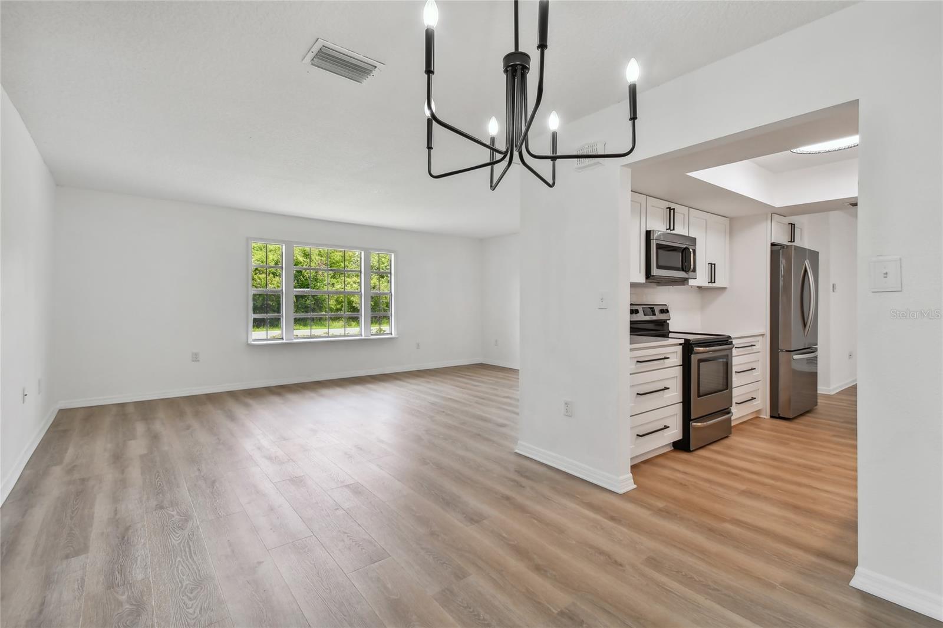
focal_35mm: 15
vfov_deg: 77.3
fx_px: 393
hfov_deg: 100.4
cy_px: 314
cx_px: 472
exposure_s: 1/30
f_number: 7.1
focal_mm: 10
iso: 100
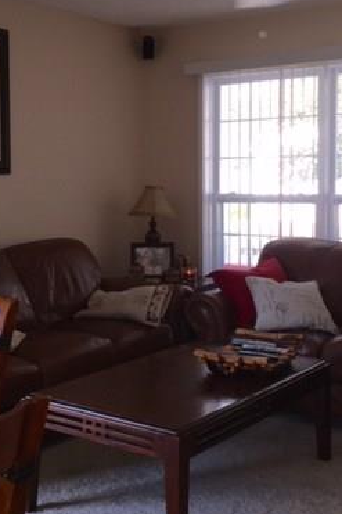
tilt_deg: -5.0
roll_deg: -0.5
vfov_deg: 38.1
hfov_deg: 25.9
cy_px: 223
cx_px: 134
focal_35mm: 52
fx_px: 742
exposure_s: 1/57
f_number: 2.2
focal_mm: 4.15
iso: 32
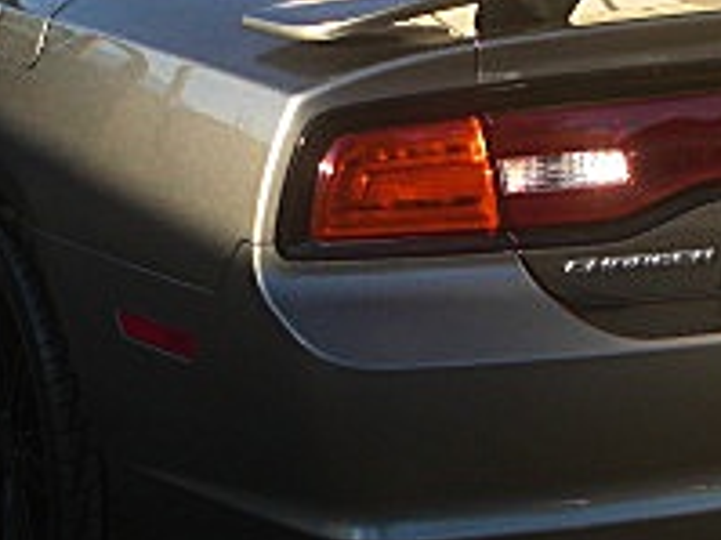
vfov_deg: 12.7
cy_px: 170
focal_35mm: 116
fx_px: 2415
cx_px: 243
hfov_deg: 16.9
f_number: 2.8
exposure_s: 1/250
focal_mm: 6.3
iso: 50
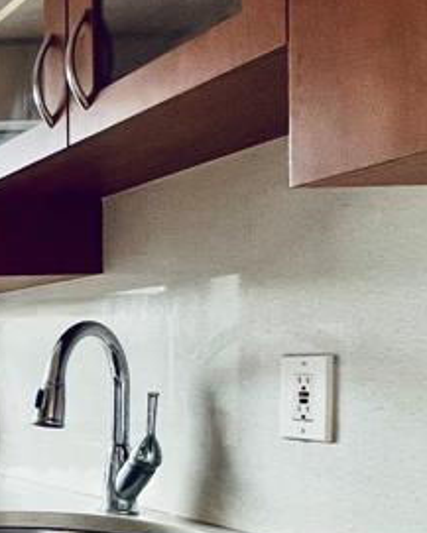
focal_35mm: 48
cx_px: -419
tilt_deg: -0.7
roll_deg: +1.0
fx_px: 758
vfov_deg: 37.8
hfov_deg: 19.2
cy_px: 399
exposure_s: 1/120
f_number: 1.8
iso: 200
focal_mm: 1.57
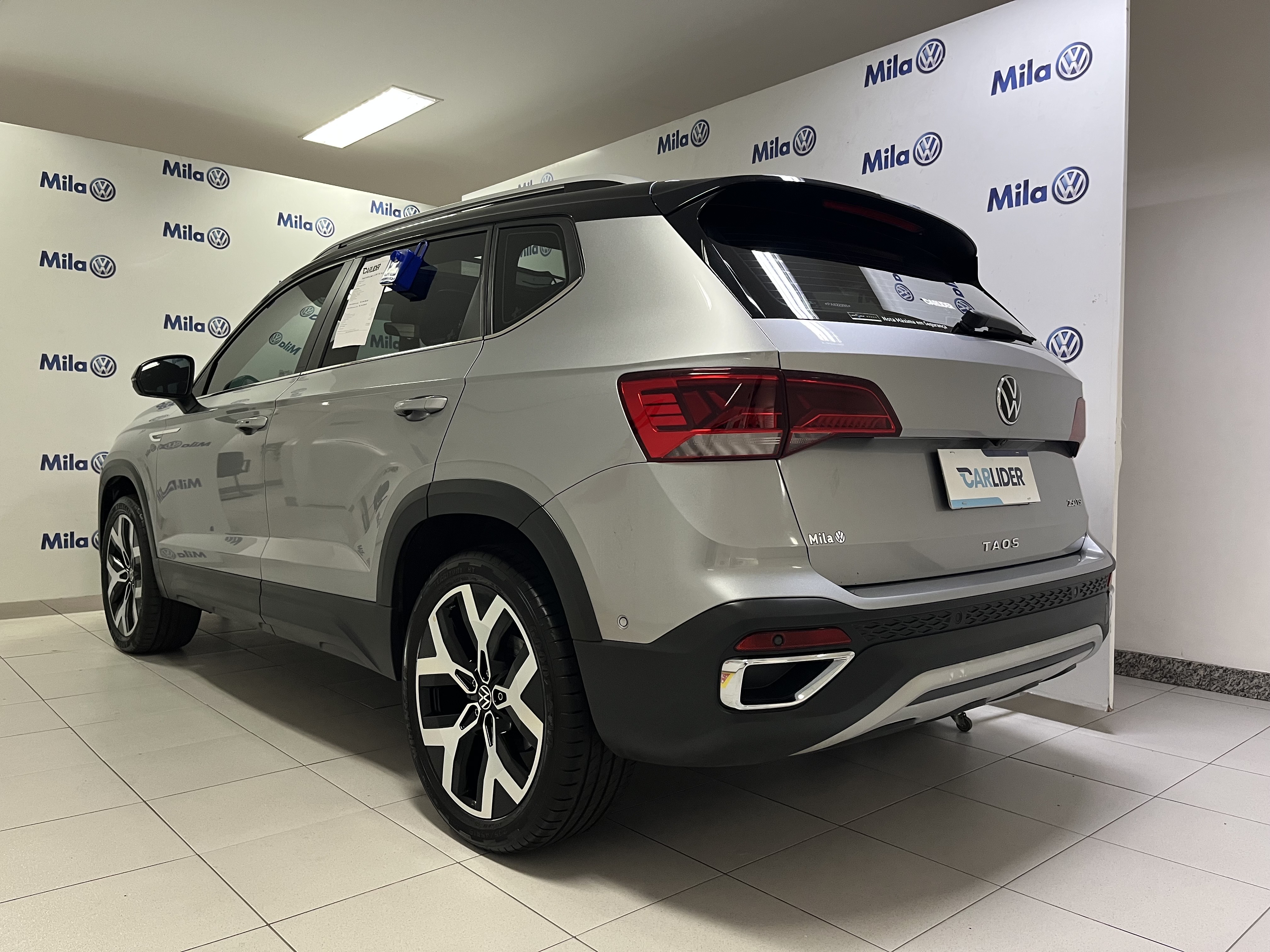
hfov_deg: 67.3
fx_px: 954
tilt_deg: -2.7
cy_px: 476
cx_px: 635
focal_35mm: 26
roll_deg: -1.2
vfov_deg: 53.1
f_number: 1.6
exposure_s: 1/60
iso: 160
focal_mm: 5.1
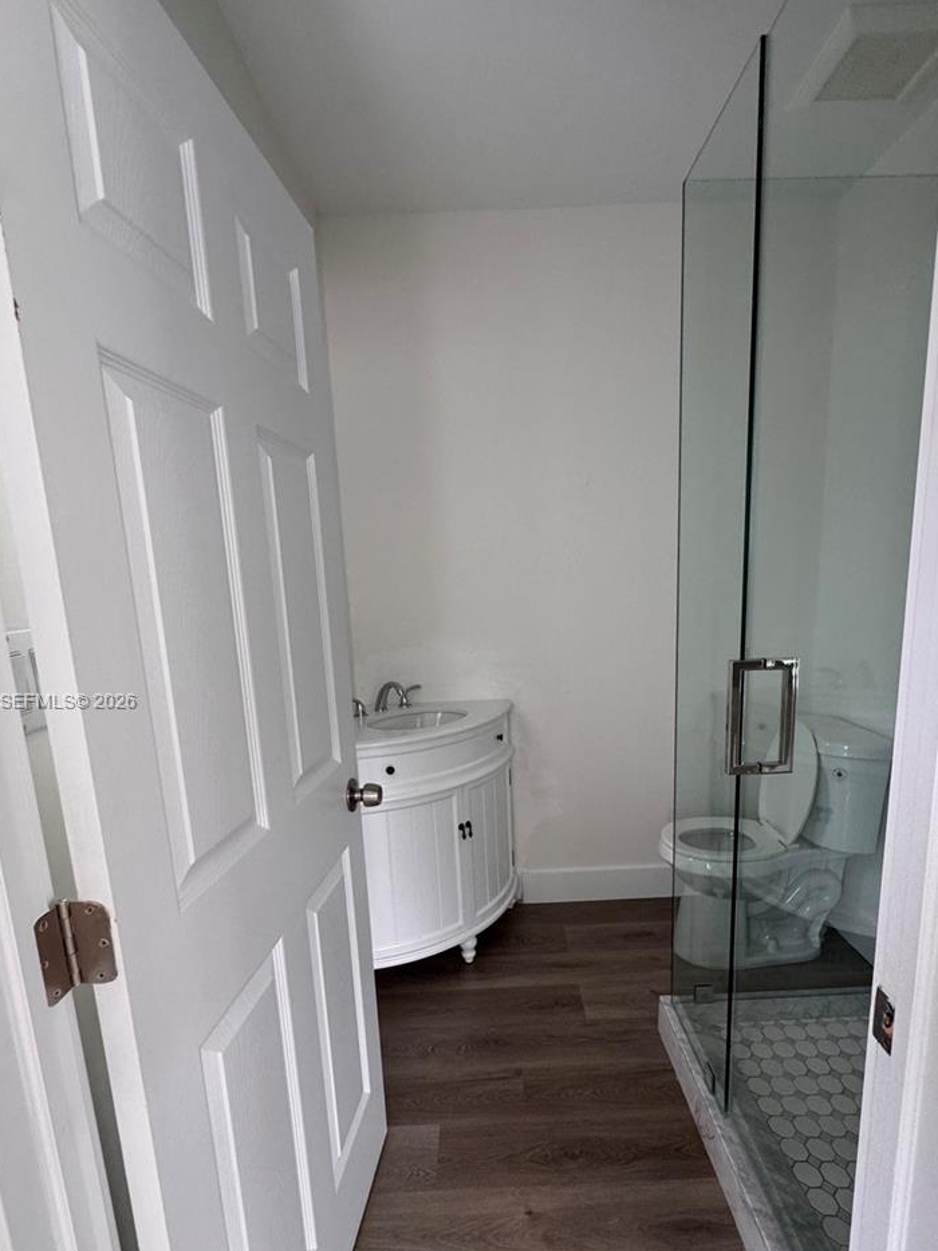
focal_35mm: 18
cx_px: 490
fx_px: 650
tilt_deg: -9.5
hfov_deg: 71.6
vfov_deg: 87.3
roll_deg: +2.7
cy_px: 703
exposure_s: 1/99
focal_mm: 2.22
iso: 200
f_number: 2.2
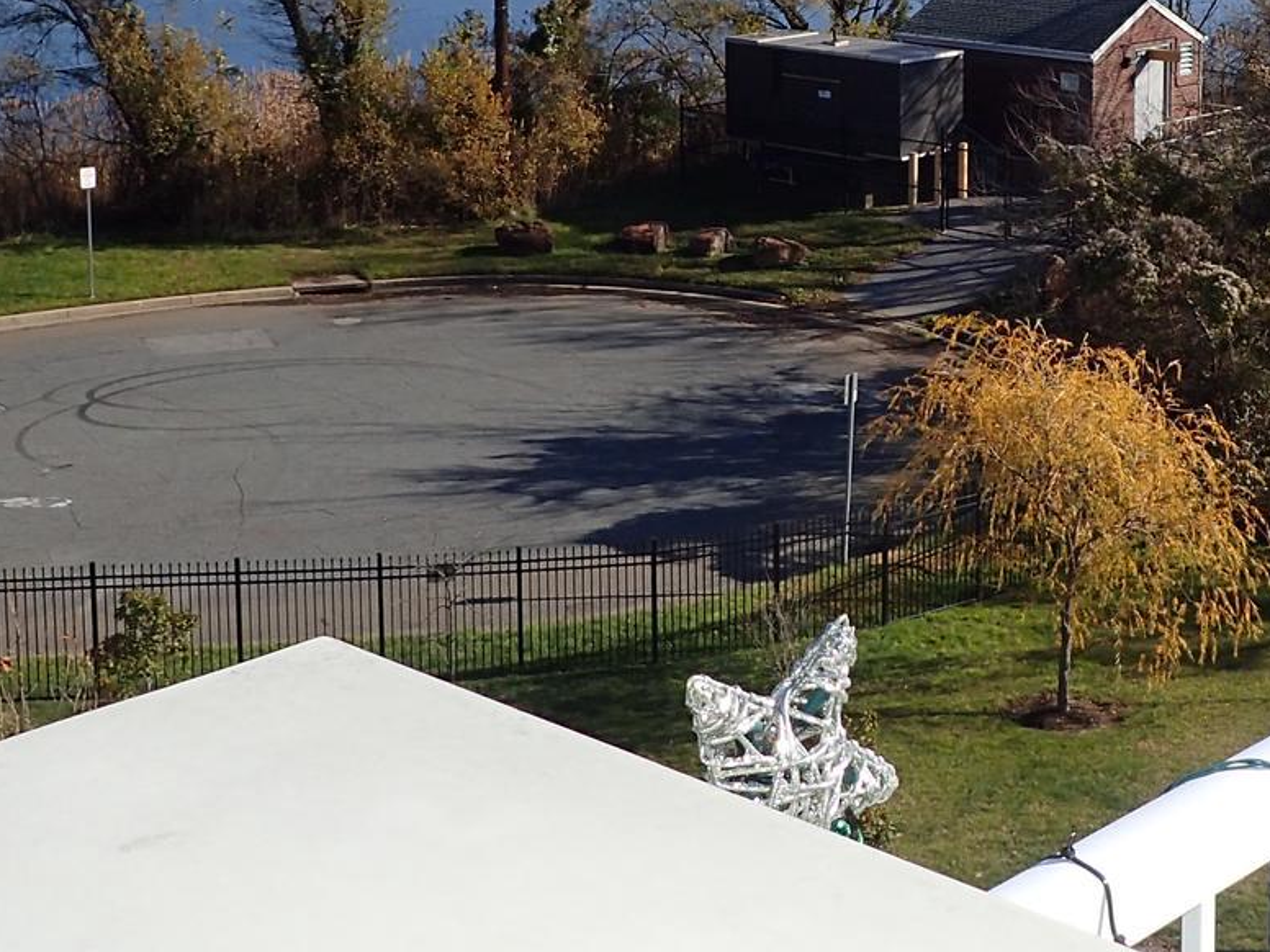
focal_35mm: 66
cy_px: 49
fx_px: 2421
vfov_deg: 21.6
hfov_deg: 29.1
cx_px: 910
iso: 100
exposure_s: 1/2000
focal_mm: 4.5
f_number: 2.8
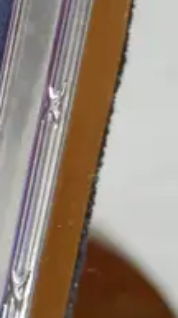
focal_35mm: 278
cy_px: 374
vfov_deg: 7.7
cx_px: -321
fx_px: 2342
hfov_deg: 4.2
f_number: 5.2
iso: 1250
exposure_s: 1/60
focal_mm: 24
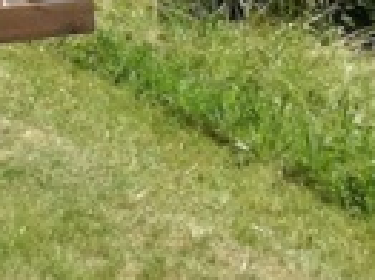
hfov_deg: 13.6
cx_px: -60
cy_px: -247
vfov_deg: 9.8
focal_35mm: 142
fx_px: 1537
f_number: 2
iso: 50
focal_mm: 3.79
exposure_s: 1/1009
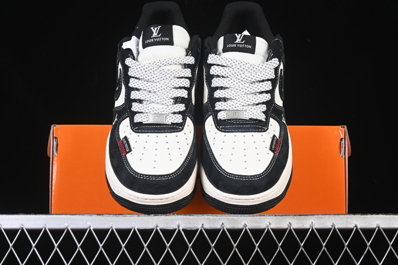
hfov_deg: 27.0
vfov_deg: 18.2
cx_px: 199
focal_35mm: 75
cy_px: 132
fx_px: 829
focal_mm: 50
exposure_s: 1/60
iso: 160
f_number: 6.3
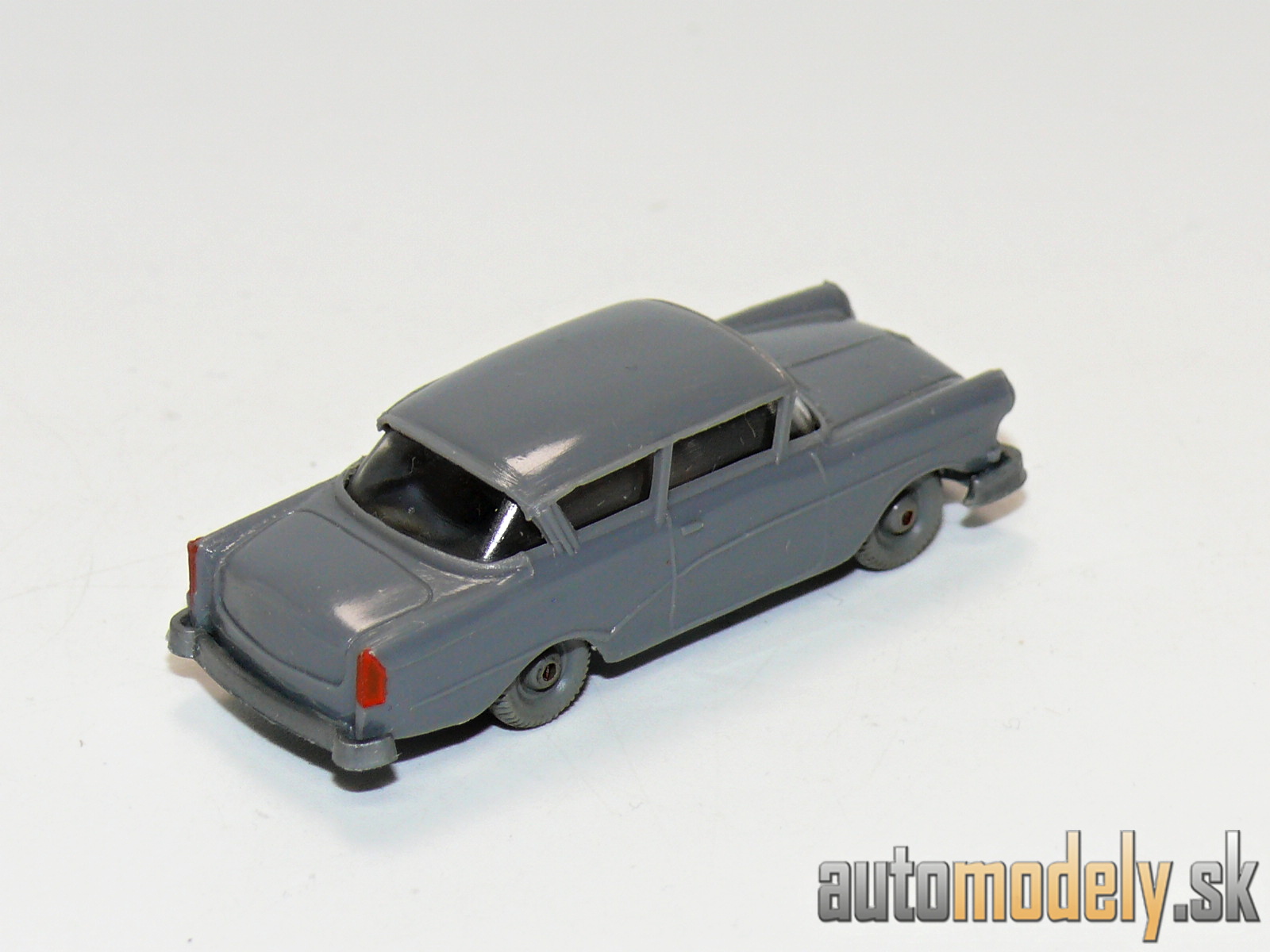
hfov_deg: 14.7
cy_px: 476
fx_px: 4916
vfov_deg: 11.1
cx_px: 635
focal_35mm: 134
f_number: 4
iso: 100
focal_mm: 15.8
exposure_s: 1/30
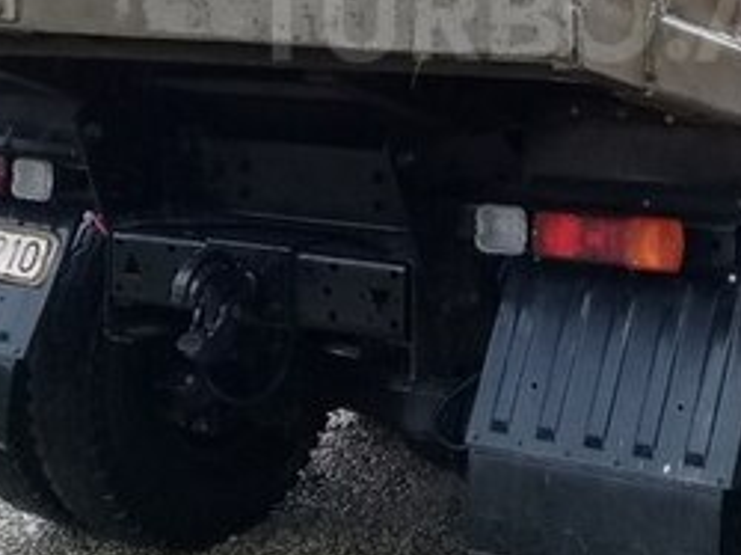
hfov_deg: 23.6
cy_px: 16
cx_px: 551
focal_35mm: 82
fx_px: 1754
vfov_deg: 17.6
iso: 100
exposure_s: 1/33
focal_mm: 3.3
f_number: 2.2
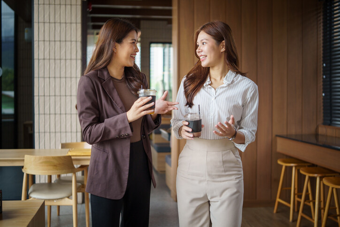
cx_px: 170
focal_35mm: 40
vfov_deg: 33.0
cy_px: 114
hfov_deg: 47.9
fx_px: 383
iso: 125
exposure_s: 1/800
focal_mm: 27
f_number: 1.2
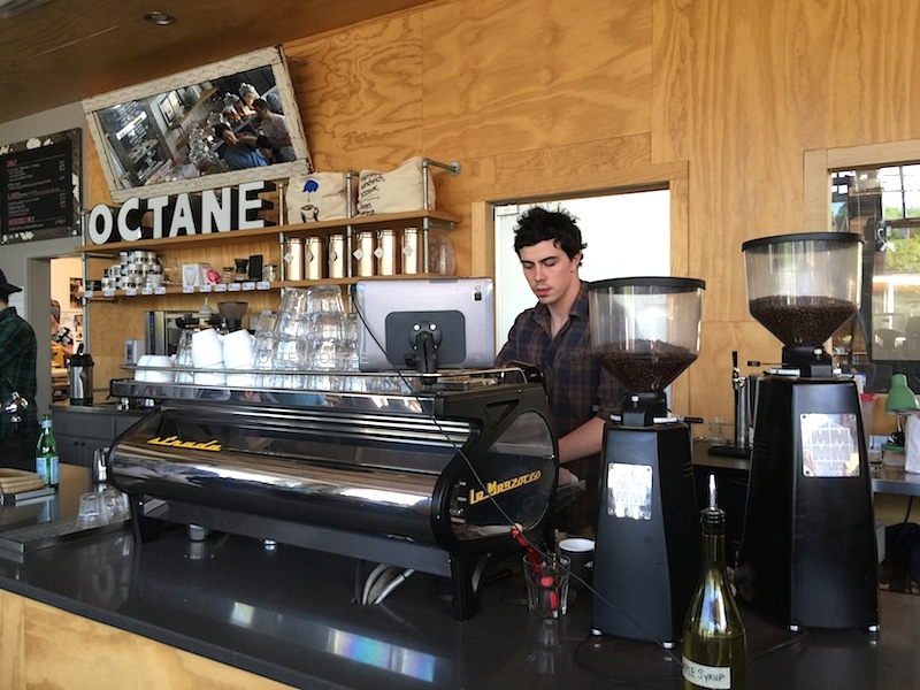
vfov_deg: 48.2
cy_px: 345
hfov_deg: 61.7
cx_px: 460
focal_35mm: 29
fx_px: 771
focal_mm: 4.15
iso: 40
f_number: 2.2
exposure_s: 1/30
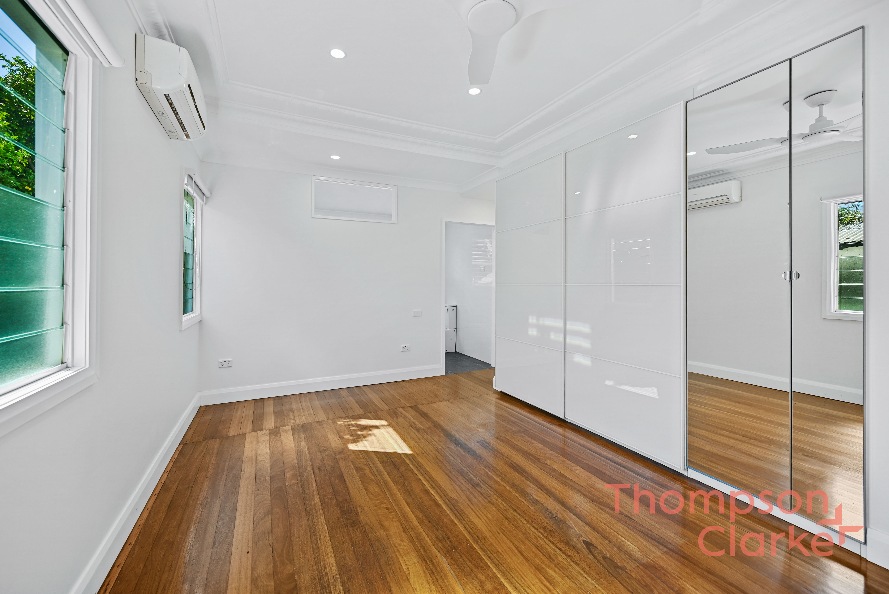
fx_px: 346
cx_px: 444
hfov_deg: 104.2
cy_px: 297
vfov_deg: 81.3
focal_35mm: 14
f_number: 4
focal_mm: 14
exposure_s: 1/25
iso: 100
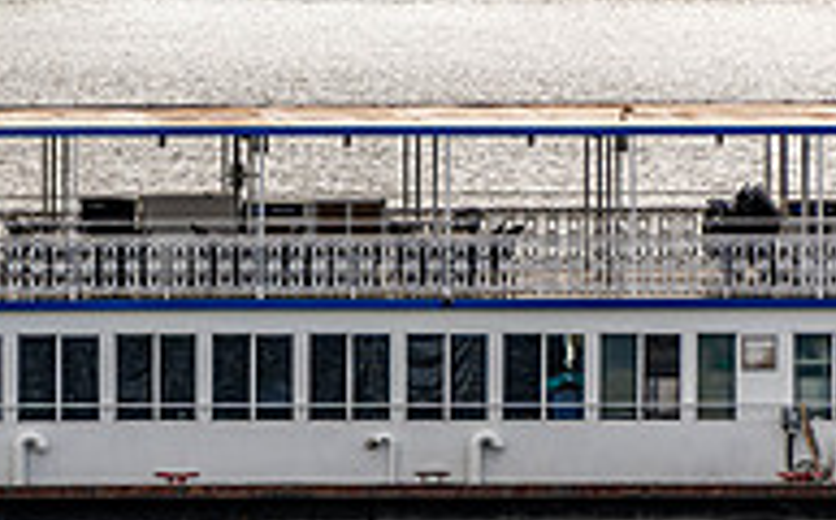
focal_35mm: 949
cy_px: 342
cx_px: 134
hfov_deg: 2.2
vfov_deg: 1.4
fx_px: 21590
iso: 90
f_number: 8
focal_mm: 300
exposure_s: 1/250
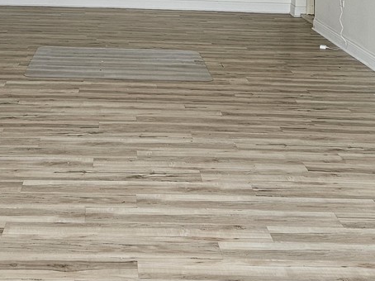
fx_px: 790
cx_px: 112
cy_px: -104
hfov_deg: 26.5
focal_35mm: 73
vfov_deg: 18.5
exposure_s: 1/207
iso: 50
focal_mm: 5.4
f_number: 1.8
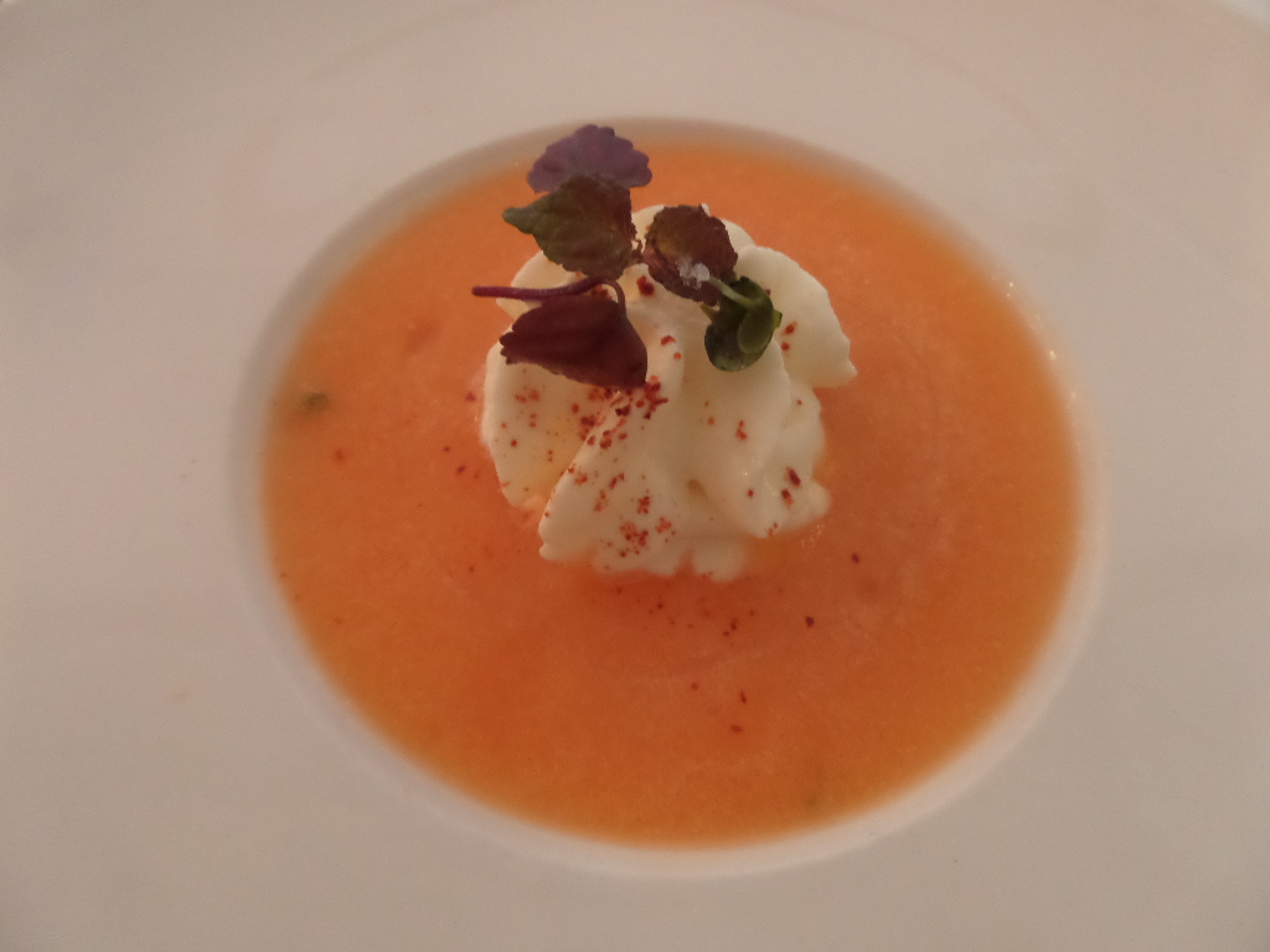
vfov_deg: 56.8
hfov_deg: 71.6
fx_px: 881
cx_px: 635
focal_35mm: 24
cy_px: 476
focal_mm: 4
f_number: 3.2
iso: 320
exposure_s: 1/20
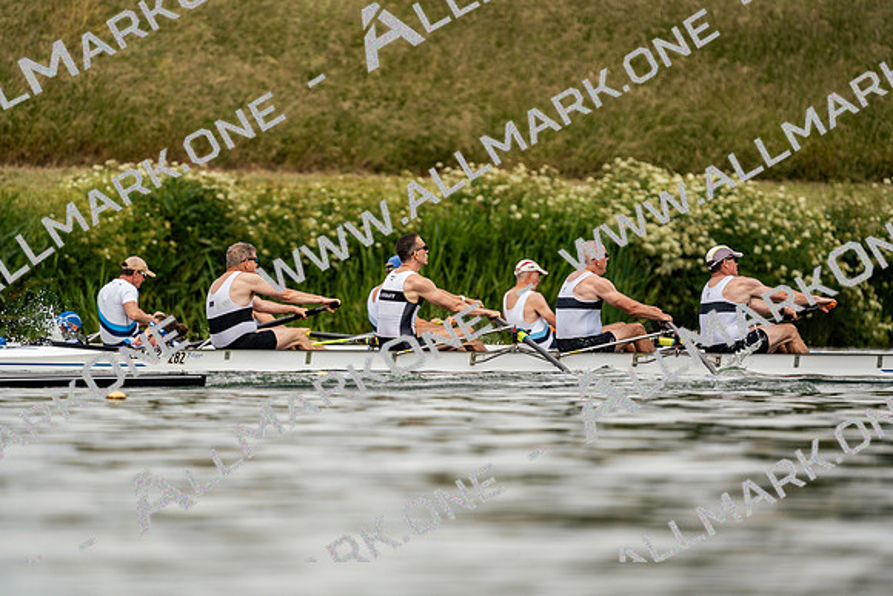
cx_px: 446
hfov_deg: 3.4
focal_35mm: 600
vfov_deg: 2.3
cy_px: 298
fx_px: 14886
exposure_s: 1/2000
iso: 250
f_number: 6.3
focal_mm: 600
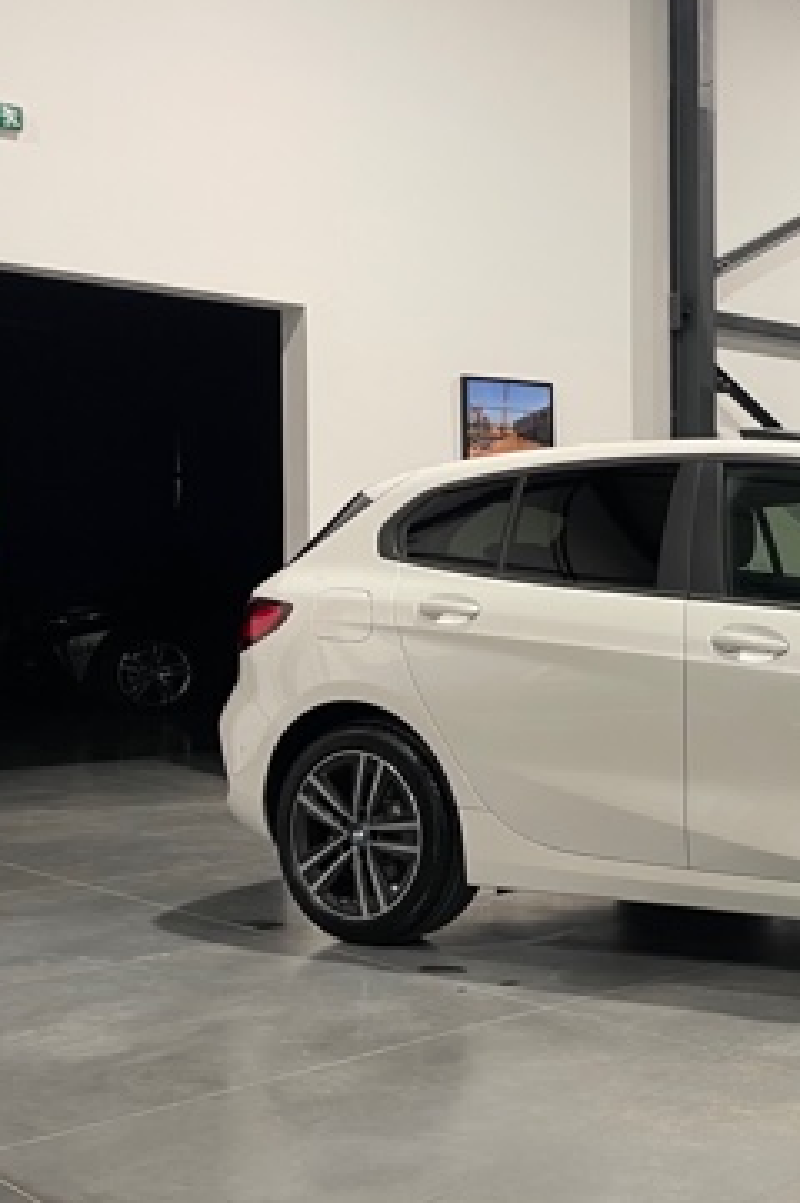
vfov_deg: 41.1
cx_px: 973
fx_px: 1603
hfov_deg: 25.1
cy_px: 636
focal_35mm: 48
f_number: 1.6
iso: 80
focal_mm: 4.2
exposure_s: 1/50
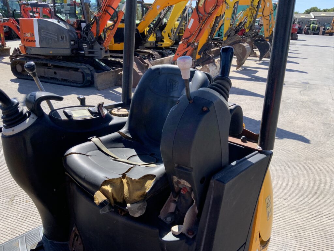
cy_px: 126
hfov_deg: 61.7
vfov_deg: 48.2
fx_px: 280
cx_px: 167
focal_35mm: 29
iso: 16
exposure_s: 1/749
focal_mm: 3
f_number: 1.8
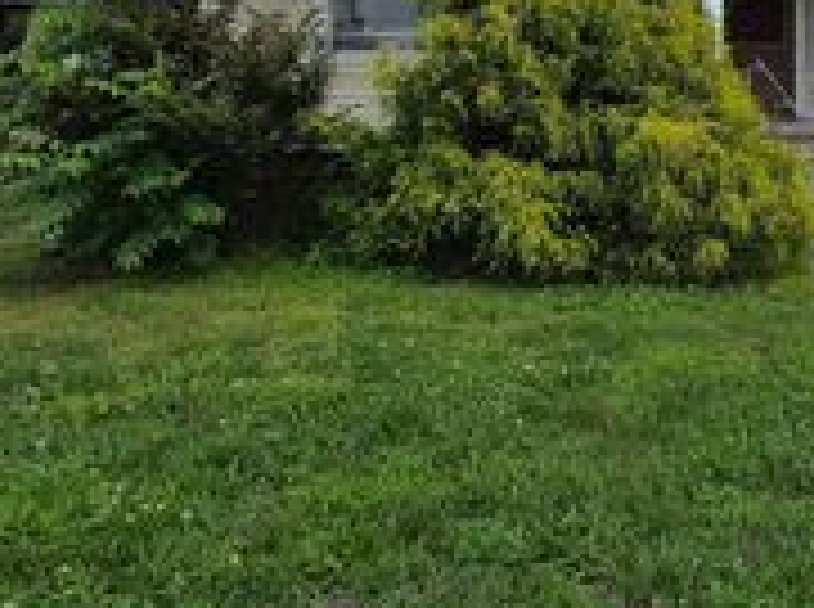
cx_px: 733
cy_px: 2
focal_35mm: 36
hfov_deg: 46.4
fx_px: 845
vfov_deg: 35.8
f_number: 2.2
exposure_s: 1/1512
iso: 40
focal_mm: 1.74
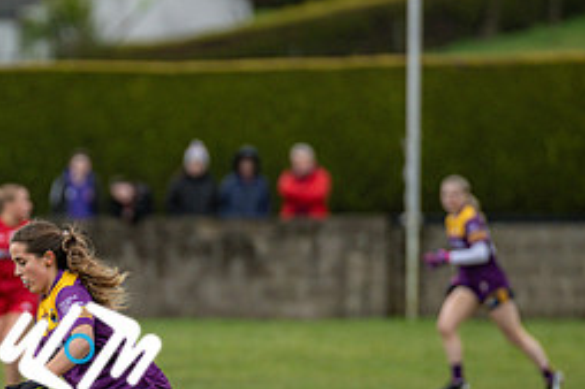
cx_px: 78
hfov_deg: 3.6
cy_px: 399
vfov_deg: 2.4
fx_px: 9272
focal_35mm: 571
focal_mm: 250
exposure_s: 1/640
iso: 900
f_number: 2.8
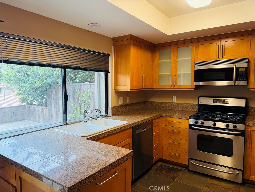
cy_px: 96
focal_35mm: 24
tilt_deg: -4.6
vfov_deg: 56.8
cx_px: 128
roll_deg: +0.8
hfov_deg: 71.6
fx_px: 177
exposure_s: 1/120
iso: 125
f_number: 1.78
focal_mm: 6.76
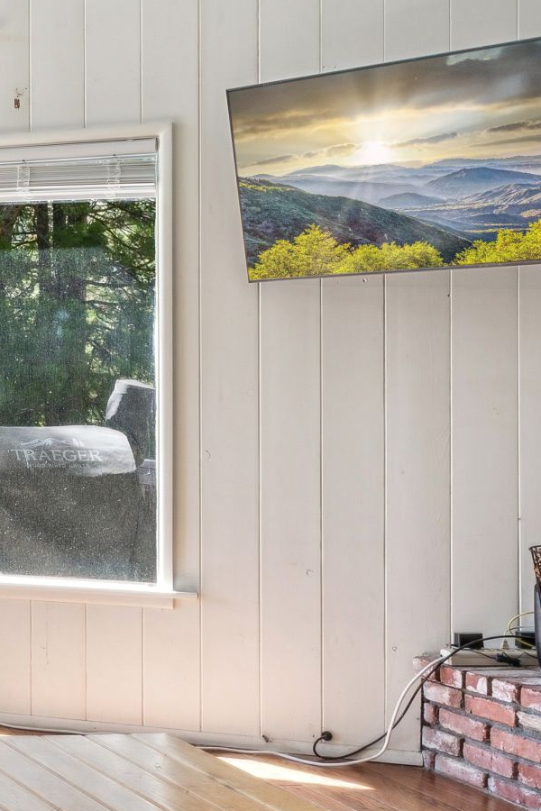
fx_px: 1452
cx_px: -532
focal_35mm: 64
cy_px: 368
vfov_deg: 31.2
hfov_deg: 16.3
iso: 100
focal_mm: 16.1
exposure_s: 1/6
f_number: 13
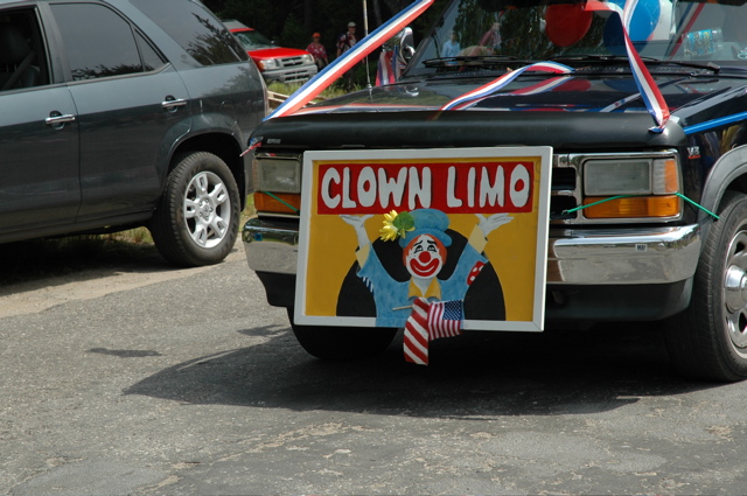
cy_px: 248
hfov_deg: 19.5
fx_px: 2176
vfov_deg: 13.0
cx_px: 374
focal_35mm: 105
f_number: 9
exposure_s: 1/250
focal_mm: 70
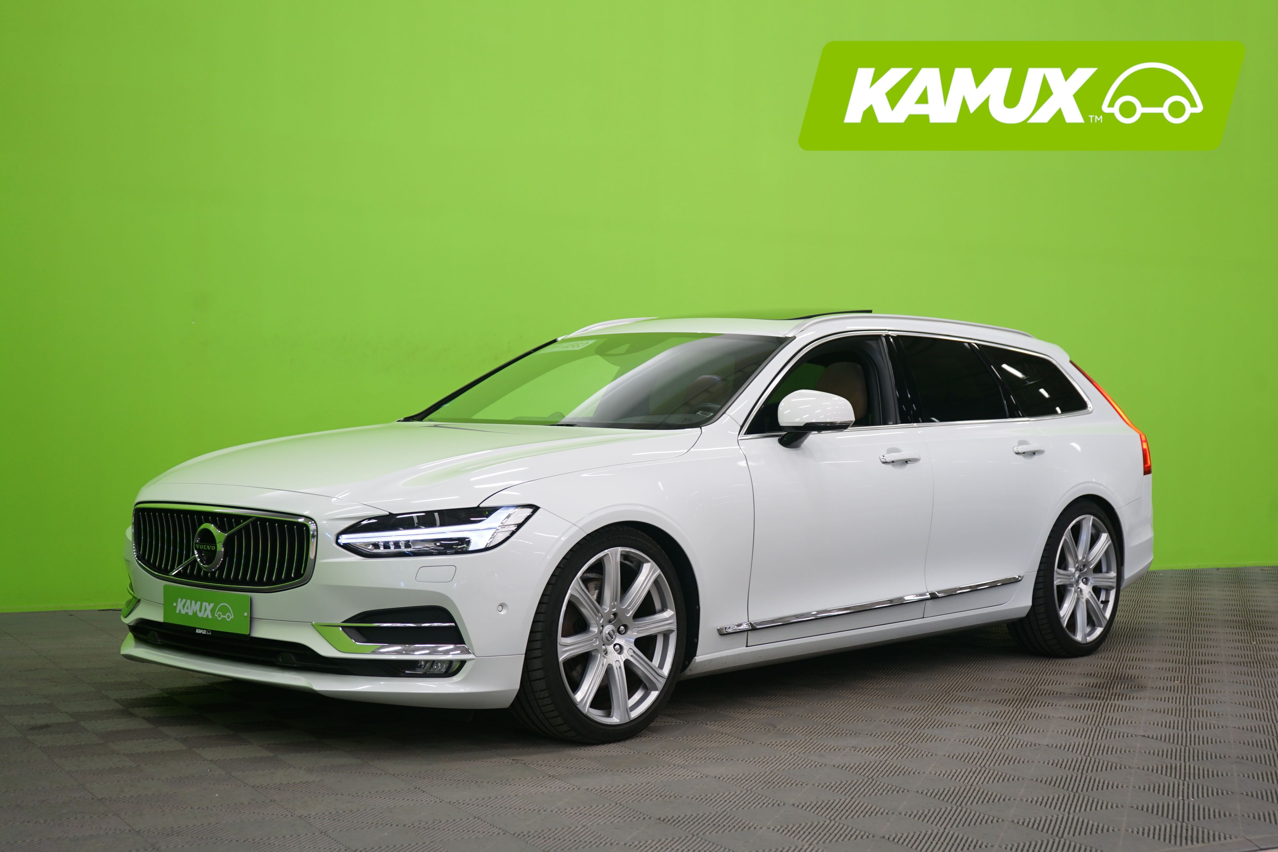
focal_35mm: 50
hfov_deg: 39.6
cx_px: 639
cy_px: 426
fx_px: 1775
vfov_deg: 27.0
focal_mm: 50
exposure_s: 1/10
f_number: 5
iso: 400
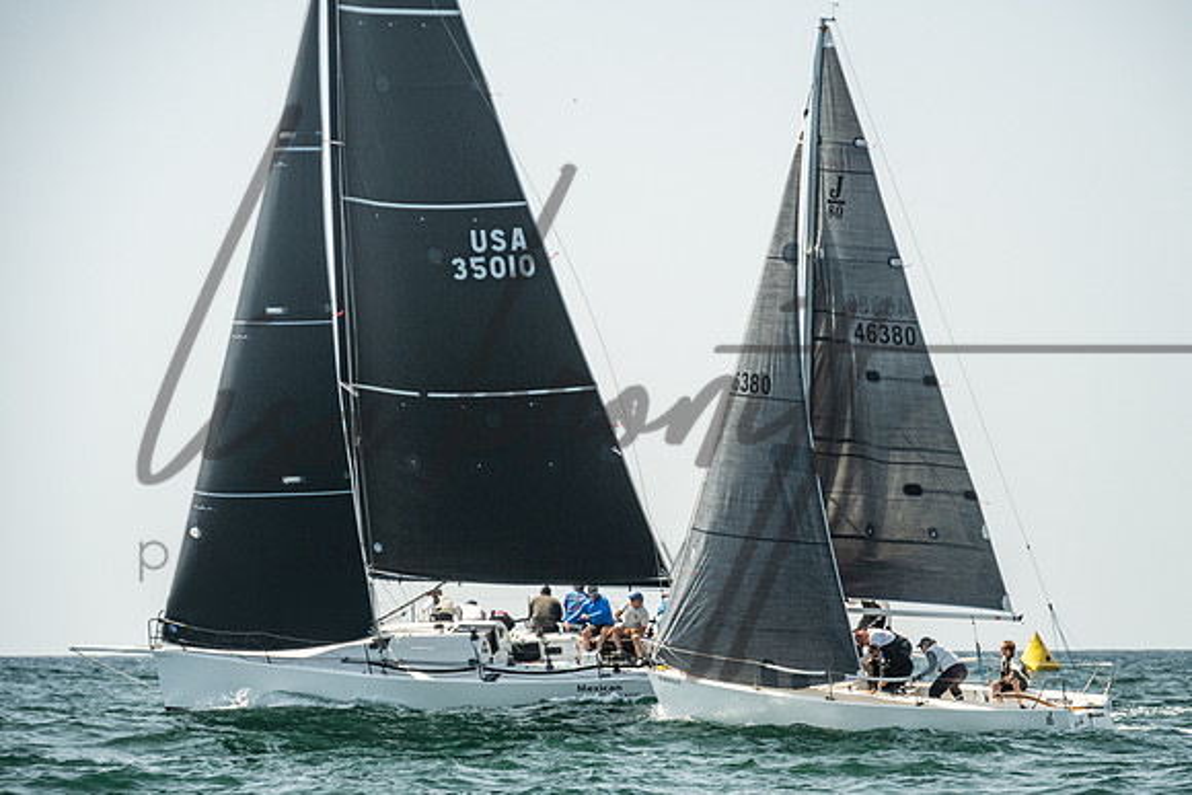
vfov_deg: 7.1
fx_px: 6377
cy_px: 458
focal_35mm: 193
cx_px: 678
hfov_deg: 10.7
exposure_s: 1/640
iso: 320
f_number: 6.3
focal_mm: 155
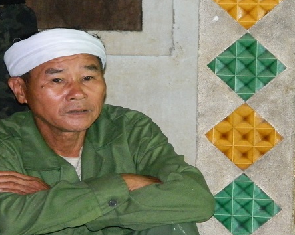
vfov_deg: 8.5
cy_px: 147
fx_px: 1588
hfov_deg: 10.6
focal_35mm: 182
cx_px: 174
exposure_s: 1/60
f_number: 4.7
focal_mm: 23.2
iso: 800
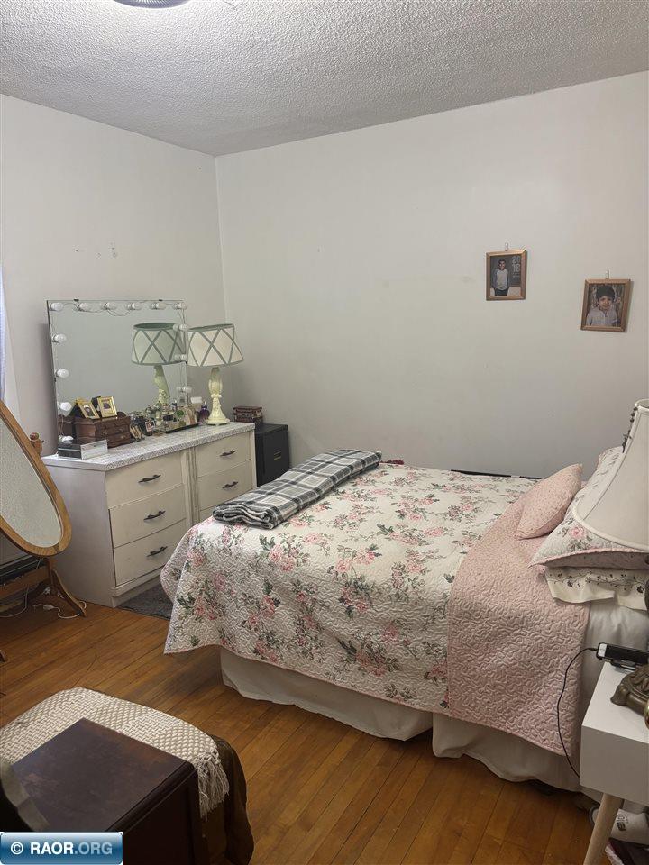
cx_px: 324
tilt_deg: -11.1
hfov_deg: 53.1
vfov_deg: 67.3
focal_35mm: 26
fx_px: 650
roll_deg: +1.6
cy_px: 432
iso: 200
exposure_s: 1/60
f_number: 1.6
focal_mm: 5.96
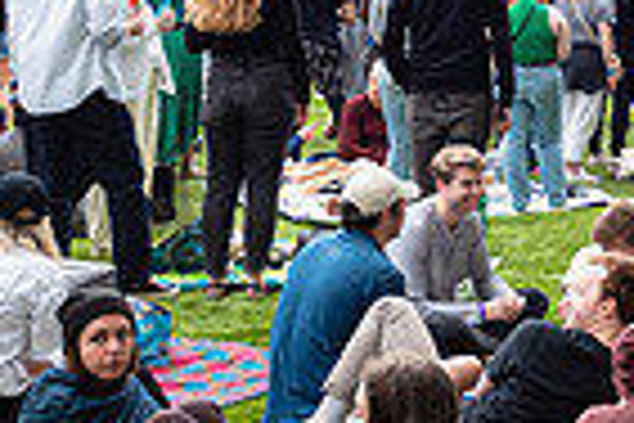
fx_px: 1743
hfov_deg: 19.5
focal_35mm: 99
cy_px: -56
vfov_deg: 13.5
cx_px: 751
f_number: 4
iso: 500
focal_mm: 24
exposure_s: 1/200
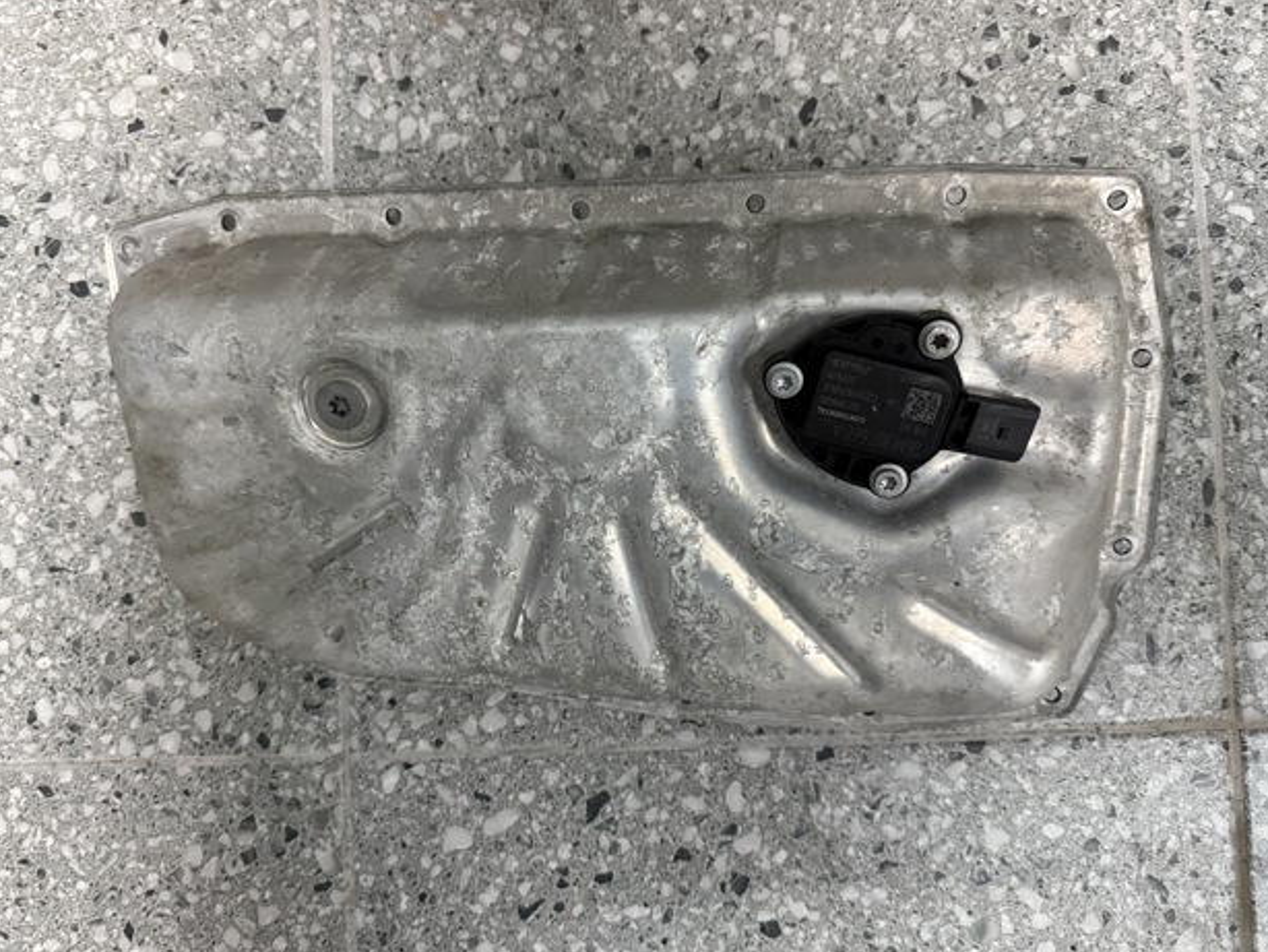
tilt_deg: -87.3
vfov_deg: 54.9
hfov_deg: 69.4
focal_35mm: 25
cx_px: 620
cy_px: 477
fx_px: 916
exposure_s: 1/50
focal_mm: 6.76
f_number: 1.78
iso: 800
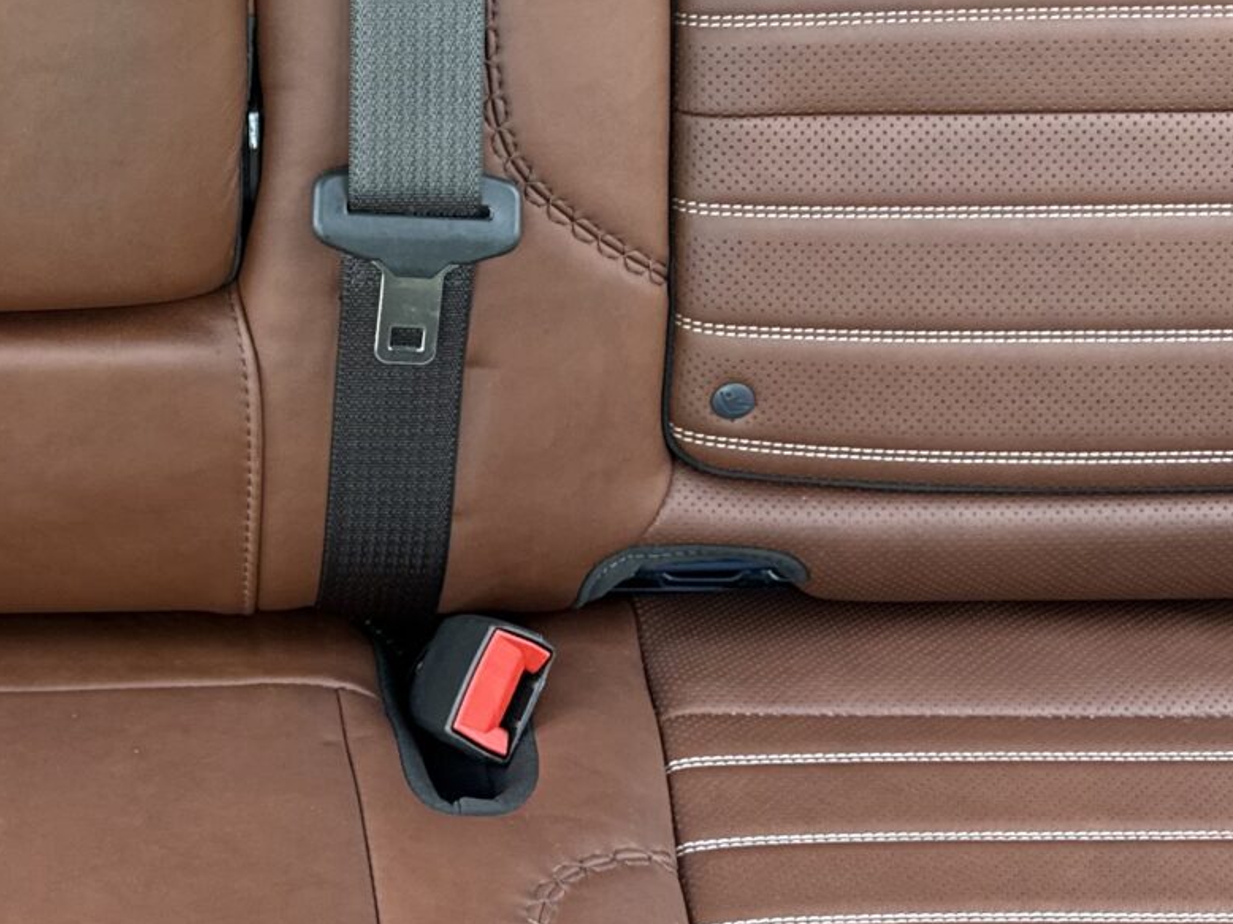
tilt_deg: -37.2
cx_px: -32
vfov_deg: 18.5
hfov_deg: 23.6
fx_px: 2813
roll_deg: +4.2
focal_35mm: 79
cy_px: 170
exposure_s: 1/50
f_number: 1.78
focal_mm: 6.76
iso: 125
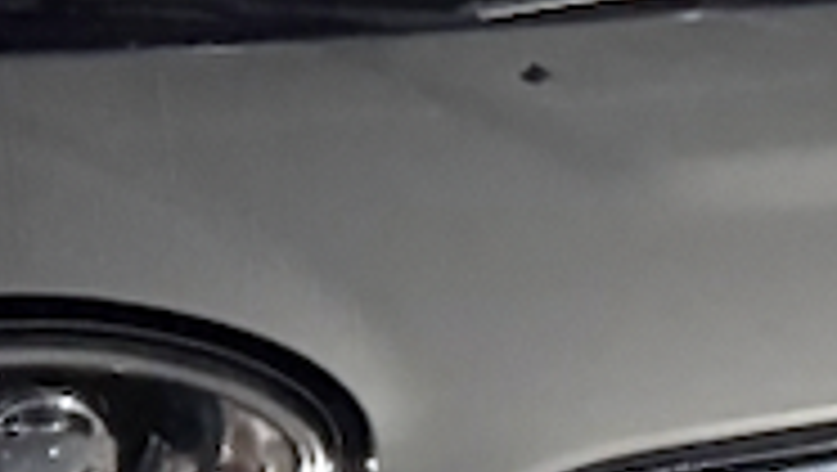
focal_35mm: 180
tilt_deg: -6.7
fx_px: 3998
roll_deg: -0.9
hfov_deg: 11.3
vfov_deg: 6.7
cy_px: -27
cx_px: 1418
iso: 1250
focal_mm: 6.76
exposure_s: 1/30
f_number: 1.78
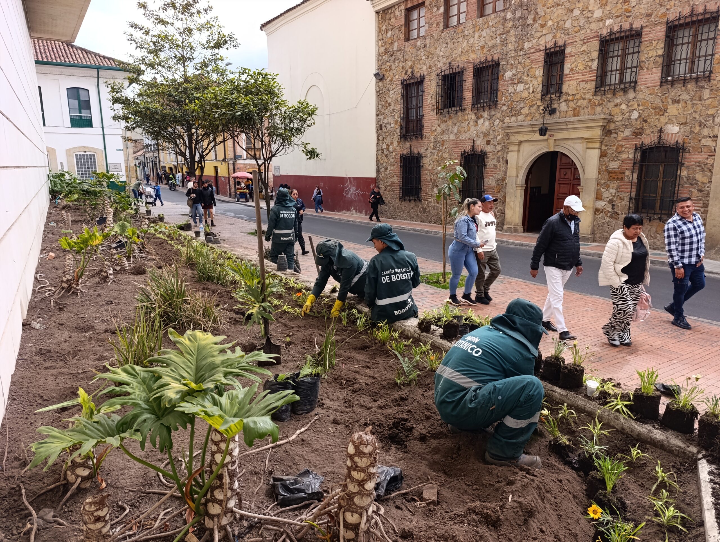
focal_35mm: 23
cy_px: 271
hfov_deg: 73.8
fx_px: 479
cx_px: 360
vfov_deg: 59.0
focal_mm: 6.14
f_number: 1.6
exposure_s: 1/137
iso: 50
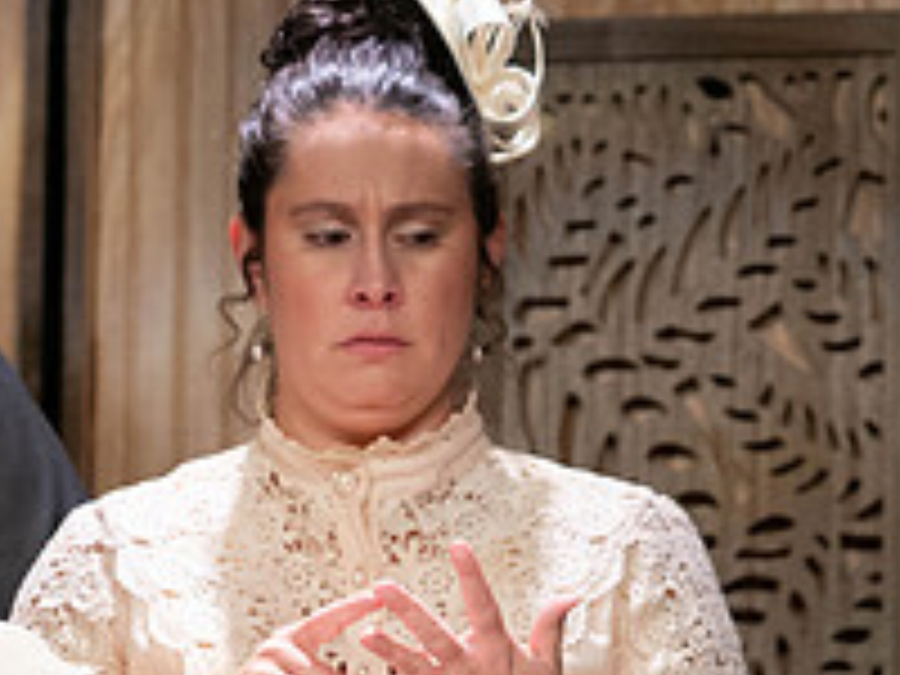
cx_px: 51
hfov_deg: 5.2
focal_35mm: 382
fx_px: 9932
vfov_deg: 3.9
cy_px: 508
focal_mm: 128
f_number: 6.3
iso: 2500
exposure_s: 1/250
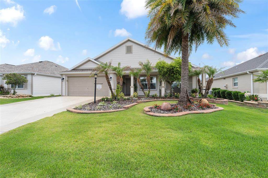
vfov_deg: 77.3
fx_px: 112
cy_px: 89
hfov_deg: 100.4
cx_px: 134
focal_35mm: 15
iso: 200
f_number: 8
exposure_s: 1/320
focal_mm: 15
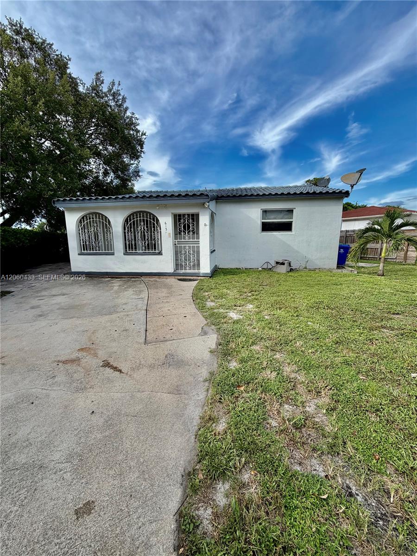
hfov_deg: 85.7
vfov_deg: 102.1
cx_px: 208
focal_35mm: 14
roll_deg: +0.6
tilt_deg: -10.1
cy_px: 278
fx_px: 225
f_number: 2.2
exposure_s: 1/770
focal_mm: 2.22
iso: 32
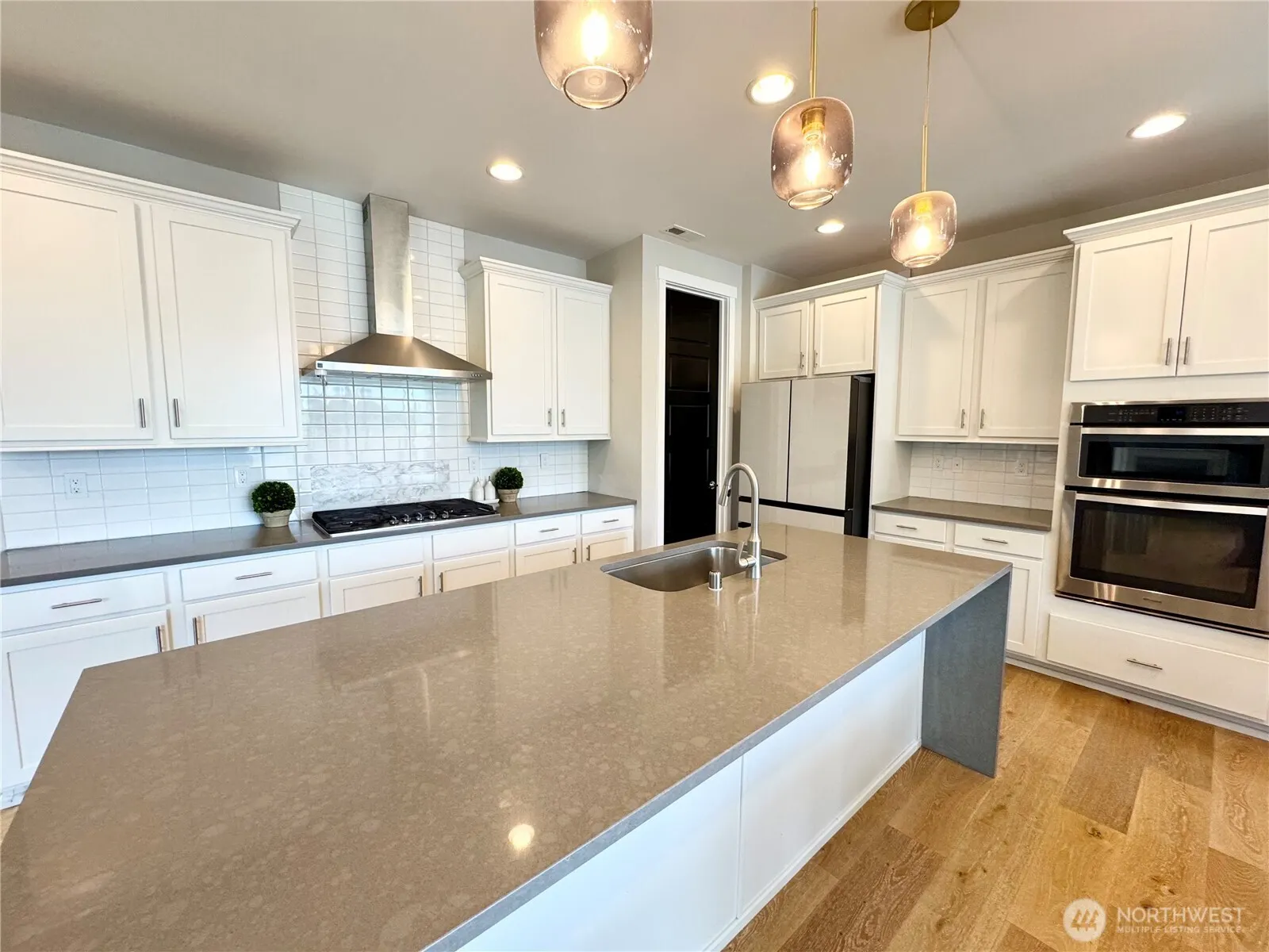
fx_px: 513
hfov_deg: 102.1
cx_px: 634
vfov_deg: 85.7
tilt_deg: -6.2
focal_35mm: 14
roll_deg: +0.2
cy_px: 476
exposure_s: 1/120
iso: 200
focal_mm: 2.22
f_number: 2.2
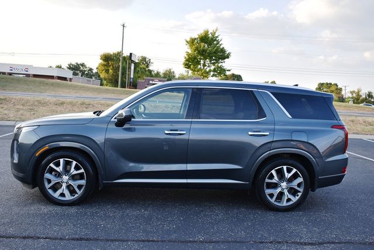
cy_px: 125
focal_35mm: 34
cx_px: 187
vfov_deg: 38.4
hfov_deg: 55.1
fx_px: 358
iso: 360
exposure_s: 1/250
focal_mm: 23
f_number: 5.6
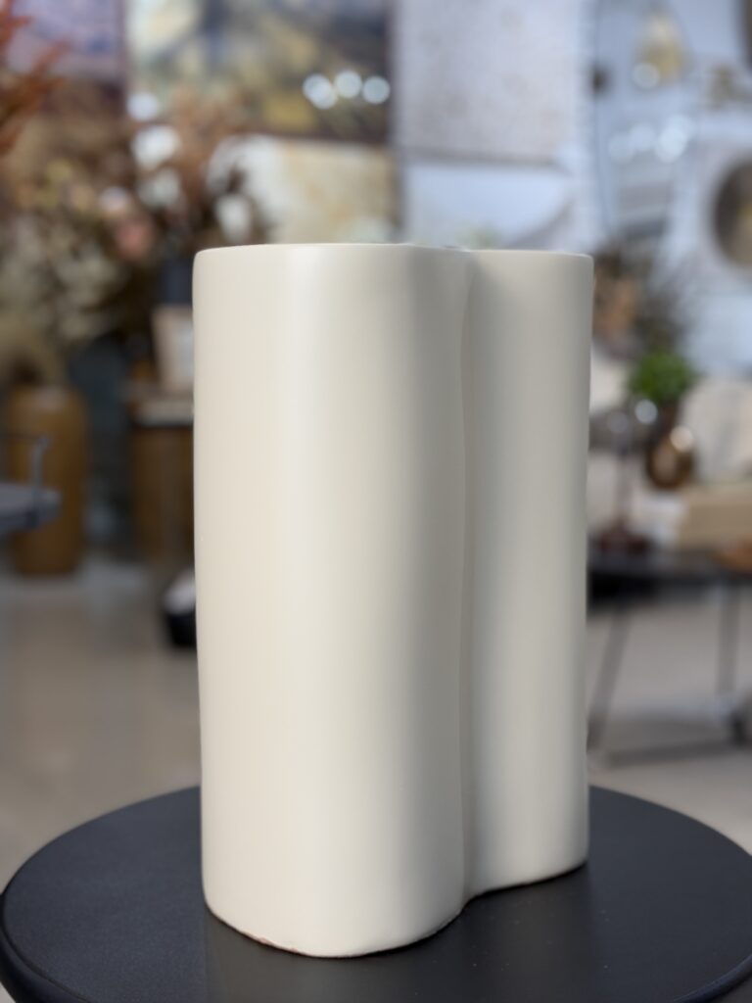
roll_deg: -0.2
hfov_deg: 30.3
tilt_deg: -5.7
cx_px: 376
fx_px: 1390
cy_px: 502
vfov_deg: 39.7
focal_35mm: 48
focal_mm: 6.76
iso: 50
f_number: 1.78
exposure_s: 1/60
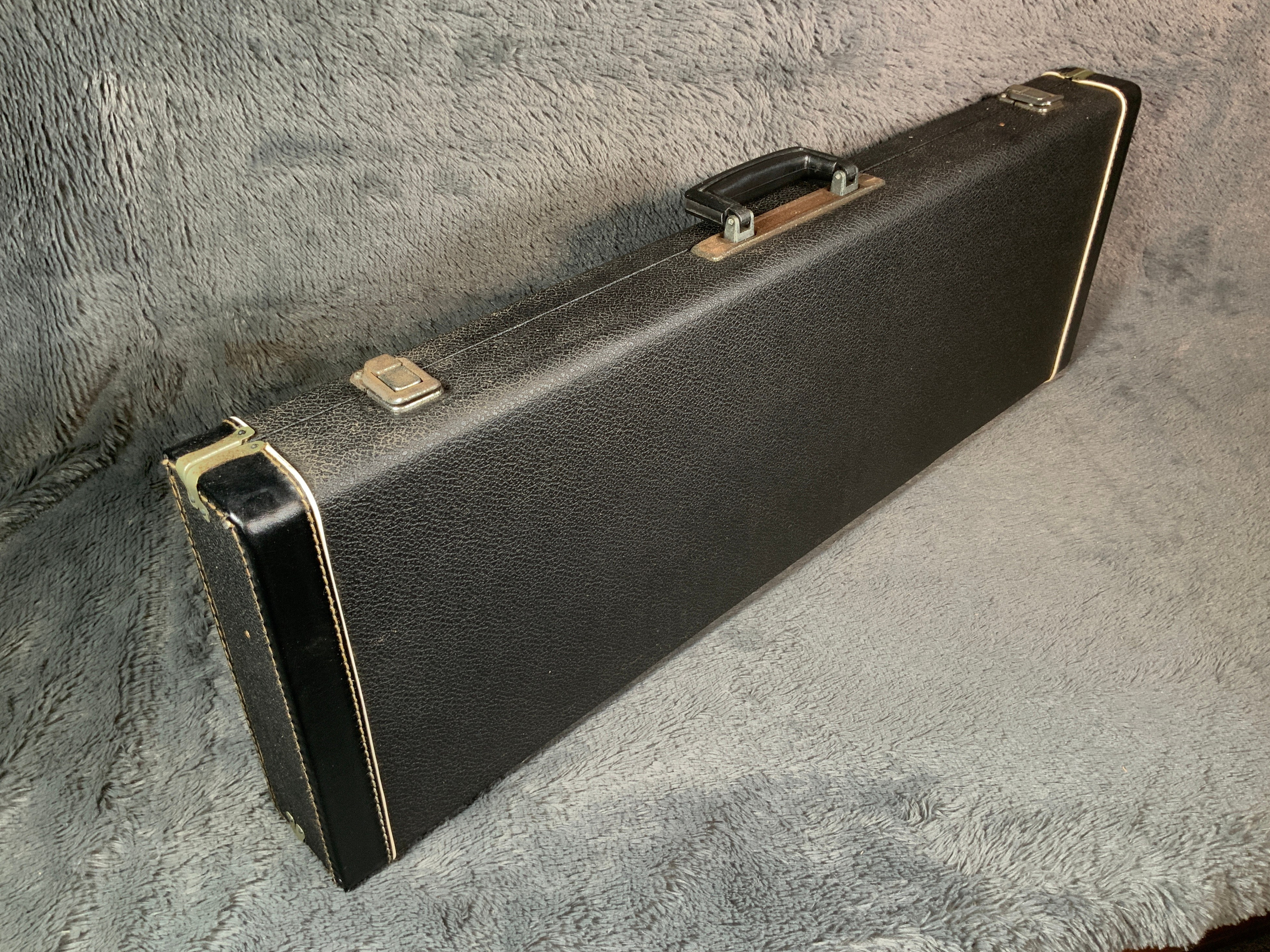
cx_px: 620
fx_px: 1101
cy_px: 469
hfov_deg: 60.0
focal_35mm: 30
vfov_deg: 46.8
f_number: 1.8
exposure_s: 1/62
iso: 64
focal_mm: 3
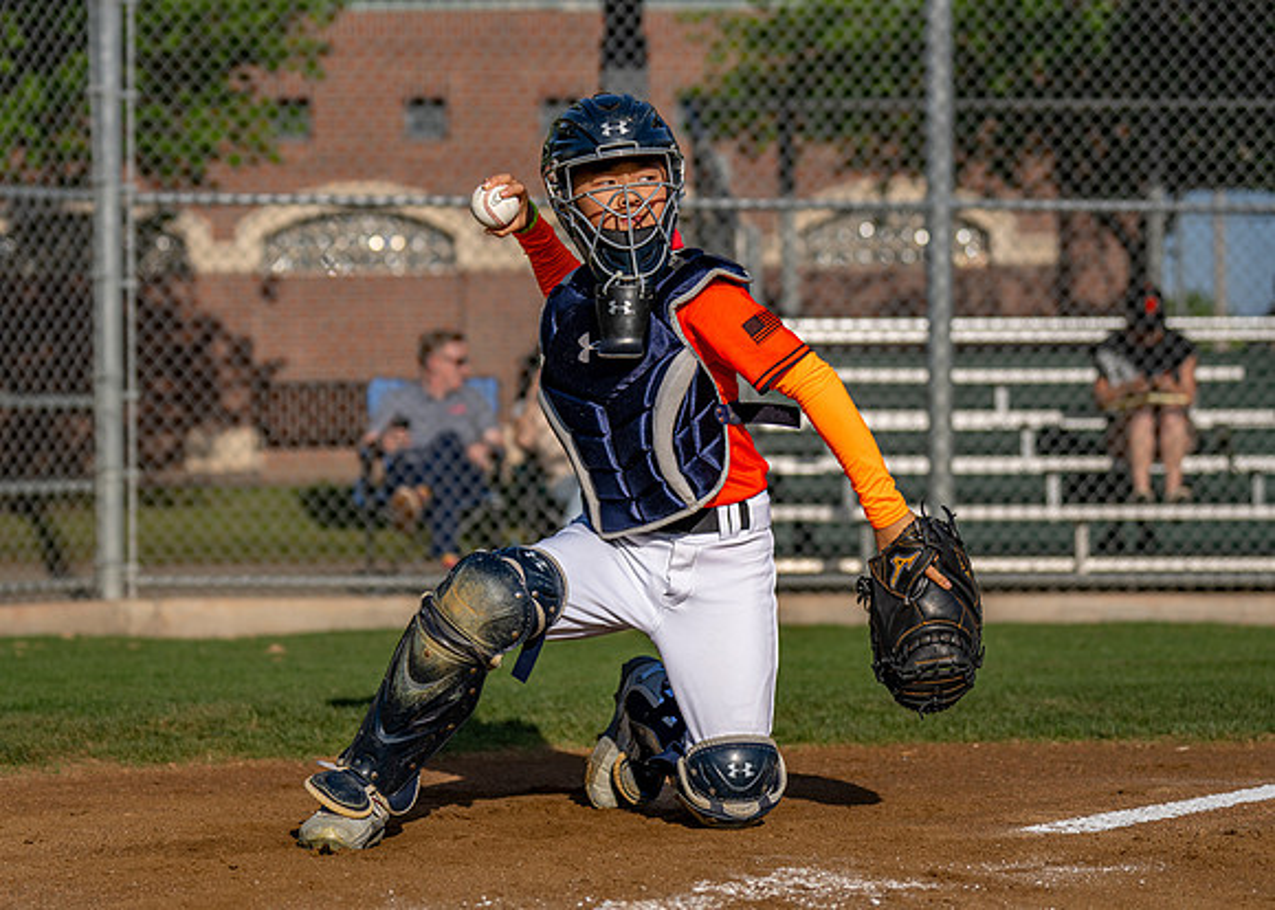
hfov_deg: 20.2
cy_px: 382
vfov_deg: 14.5
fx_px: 3573
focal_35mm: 99
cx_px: 587
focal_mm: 70
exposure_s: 1/4000
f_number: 2.8
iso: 100
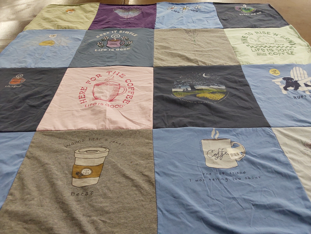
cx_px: 156
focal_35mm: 28
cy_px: 117
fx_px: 252
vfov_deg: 49.7
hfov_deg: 63.4
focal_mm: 2.91
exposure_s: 1/60
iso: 100
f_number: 1.9
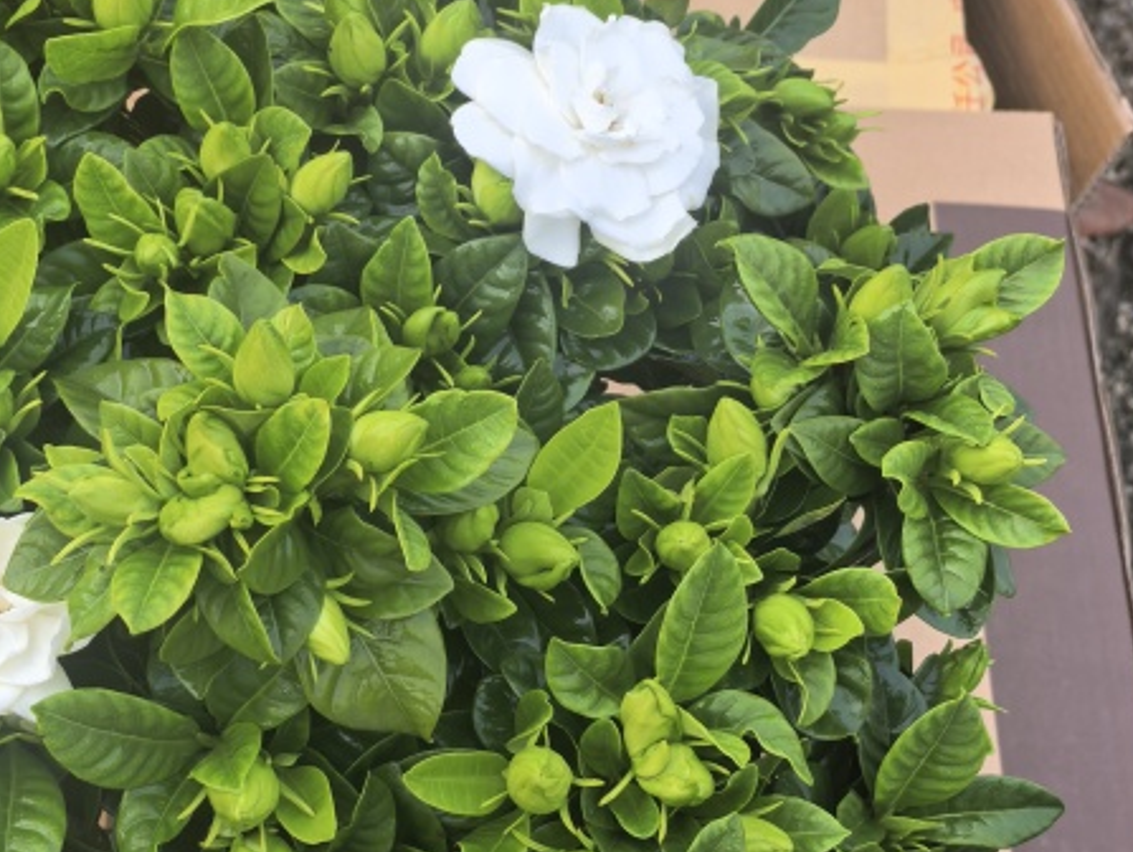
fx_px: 2031
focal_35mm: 62
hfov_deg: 30.4
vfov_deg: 23.7
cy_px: 364
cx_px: 233
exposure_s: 1/253
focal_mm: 5.75
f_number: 2
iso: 50
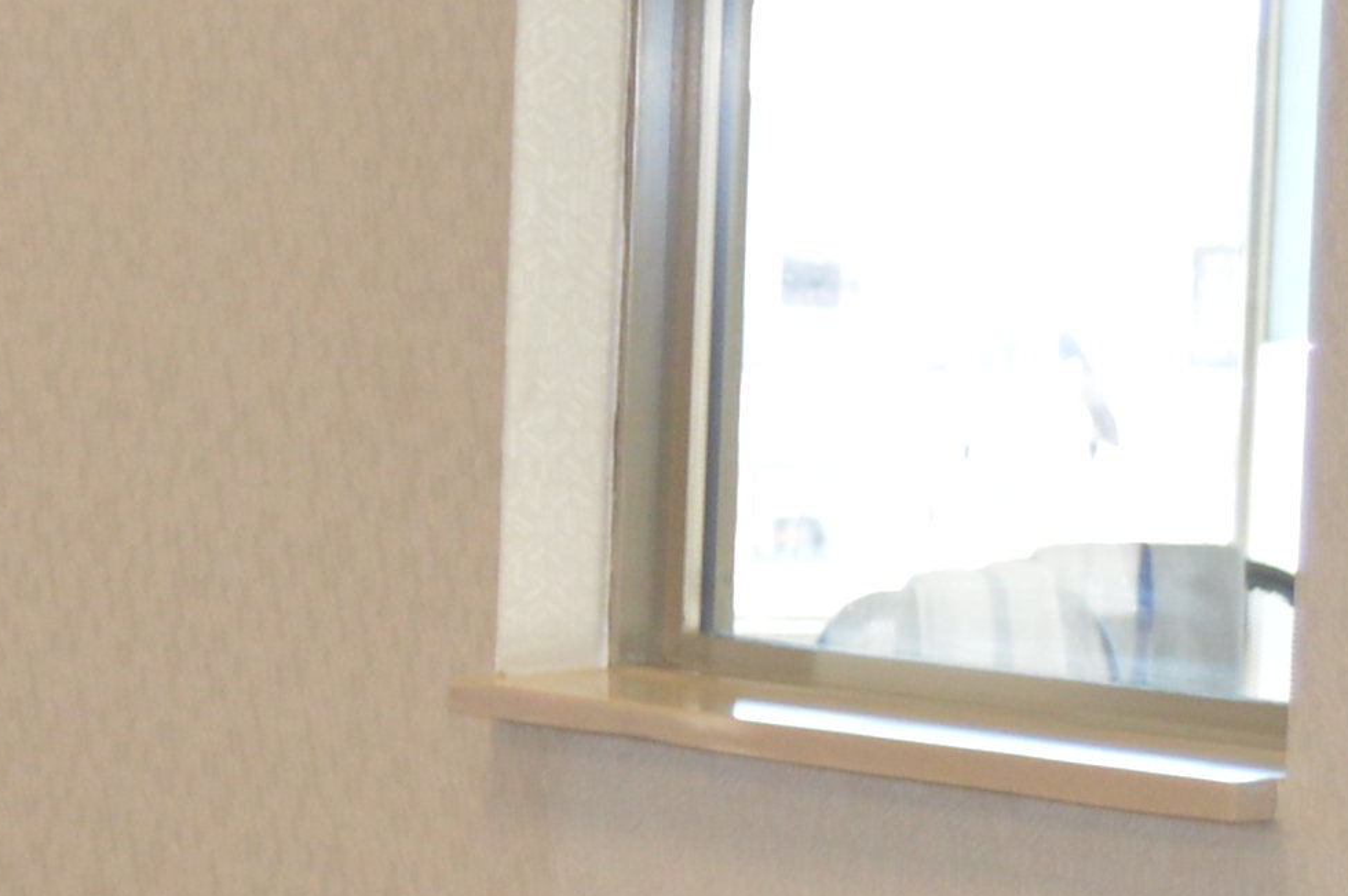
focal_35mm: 258
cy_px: 1276
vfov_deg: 5.3
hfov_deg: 7.6
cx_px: -1651
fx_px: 9652
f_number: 4.5
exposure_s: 1/60
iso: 400
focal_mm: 28
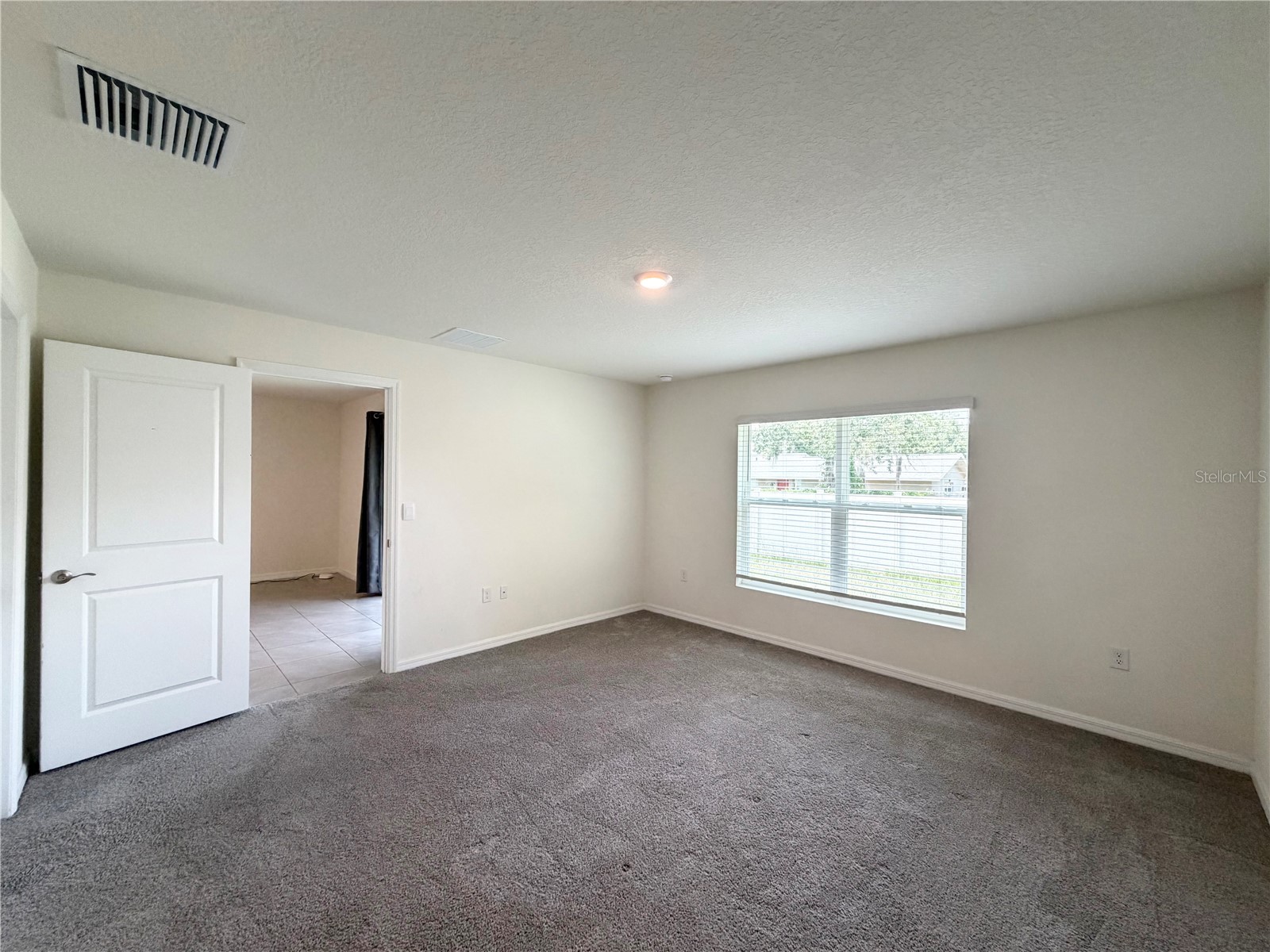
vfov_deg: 85.7
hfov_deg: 102.1
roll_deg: -0.9
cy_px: 476
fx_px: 514
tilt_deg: -0.4
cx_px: 635
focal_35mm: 14
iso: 200
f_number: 2.2
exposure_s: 1/120
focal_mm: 2.22
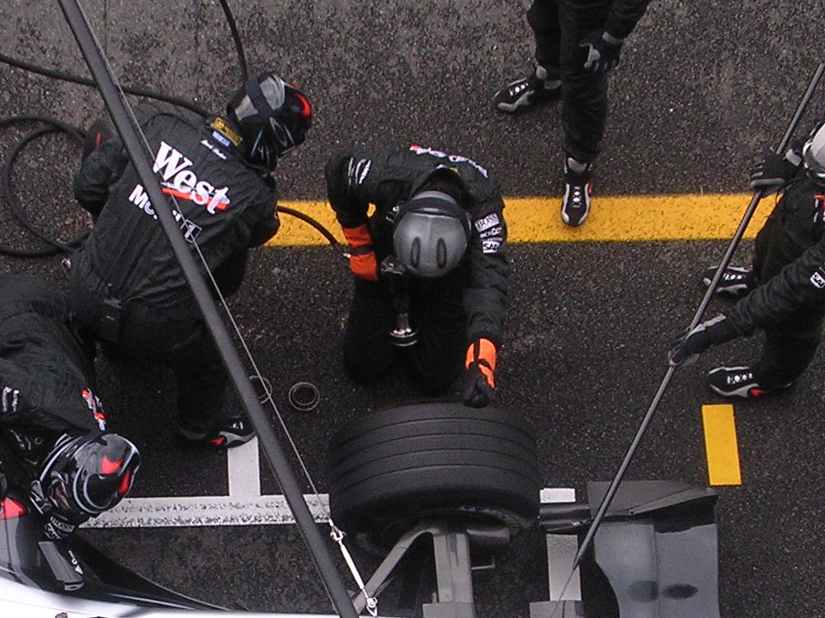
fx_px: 3074
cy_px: 625
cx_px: 184
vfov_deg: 11.4
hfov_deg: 15.2
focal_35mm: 129
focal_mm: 9.6
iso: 200
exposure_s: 1/517
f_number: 3.5
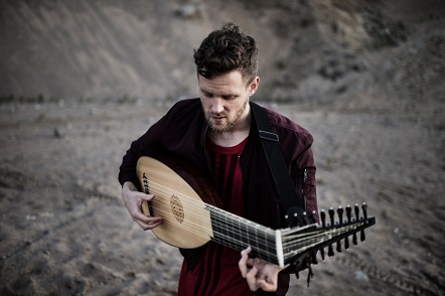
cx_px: 222
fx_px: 432
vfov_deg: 37.8
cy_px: 148
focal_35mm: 35
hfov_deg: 54.5
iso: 200
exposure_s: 1/1000
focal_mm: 35
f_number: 1.4
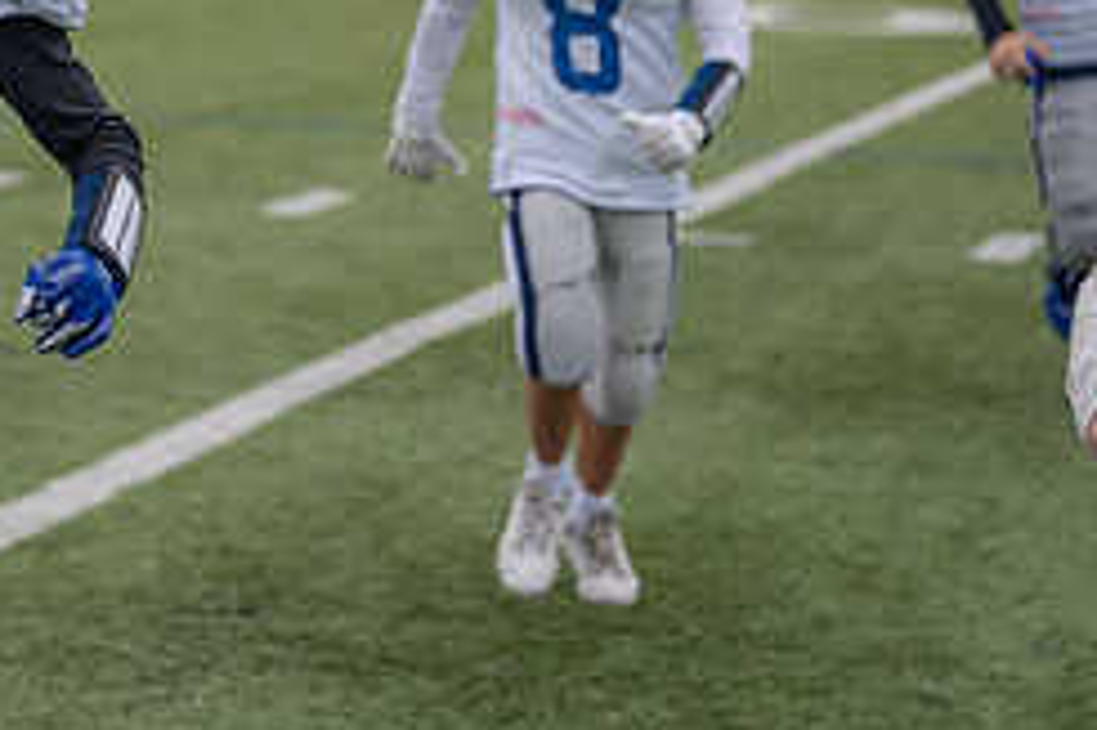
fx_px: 5055
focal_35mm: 166
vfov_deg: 8.2
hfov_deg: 12.1
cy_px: -69
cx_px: -184
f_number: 2.8
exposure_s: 1/1250
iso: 200
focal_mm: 70
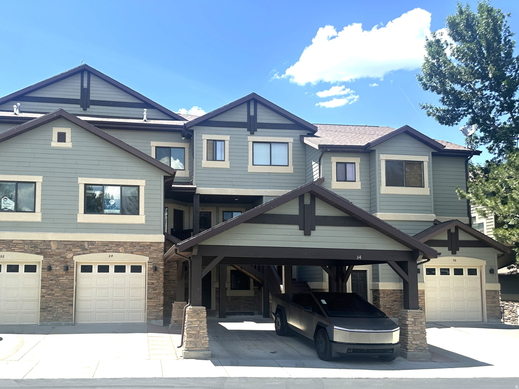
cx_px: 260
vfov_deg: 56.8
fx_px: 360
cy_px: 194
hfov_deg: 71.6
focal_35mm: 24
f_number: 1.78
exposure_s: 1/1183
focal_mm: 6.86
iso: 80
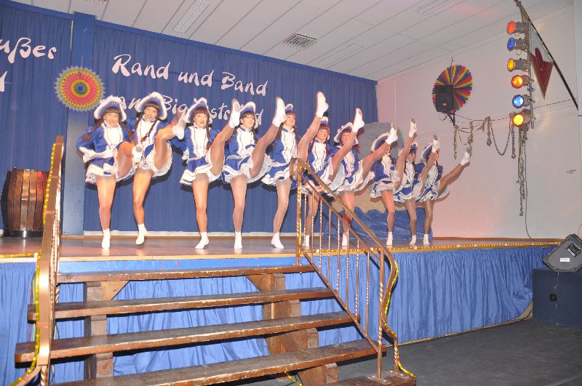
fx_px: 436
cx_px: 291
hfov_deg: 67.5
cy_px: 193
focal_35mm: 27
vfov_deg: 47.8
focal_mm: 18
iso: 400
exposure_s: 1/60
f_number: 5
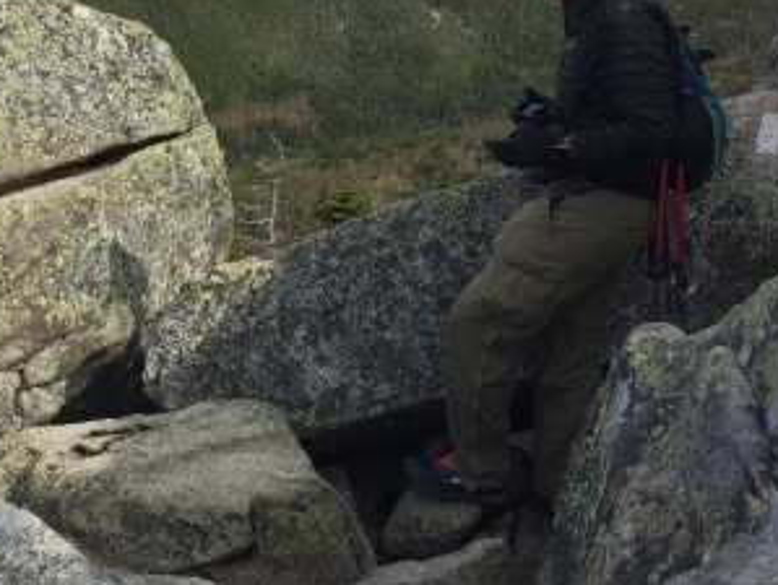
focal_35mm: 62
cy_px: 55
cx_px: 211
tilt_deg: -16.3
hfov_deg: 30.7
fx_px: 1395
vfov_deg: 23.1
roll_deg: -4.8
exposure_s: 1/1953
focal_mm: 4.15
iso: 32
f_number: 2.2
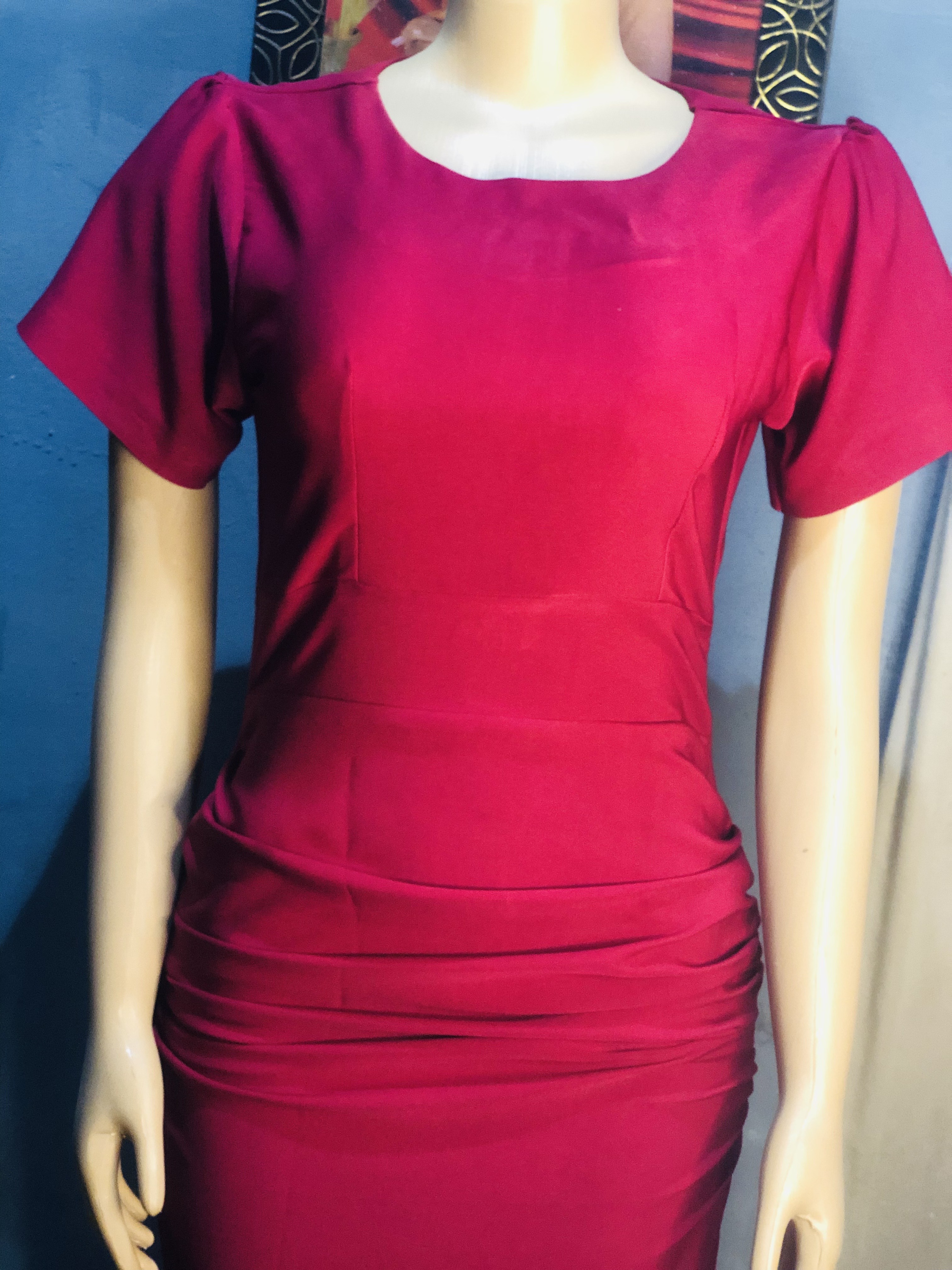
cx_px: 476
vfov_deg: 36.8
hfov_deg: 28.0
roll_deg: -4.4
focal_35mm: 52
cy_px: 635
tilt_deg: -11.1
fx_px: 1907
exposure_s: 1/8
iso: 160
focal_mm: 6
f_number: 2.4
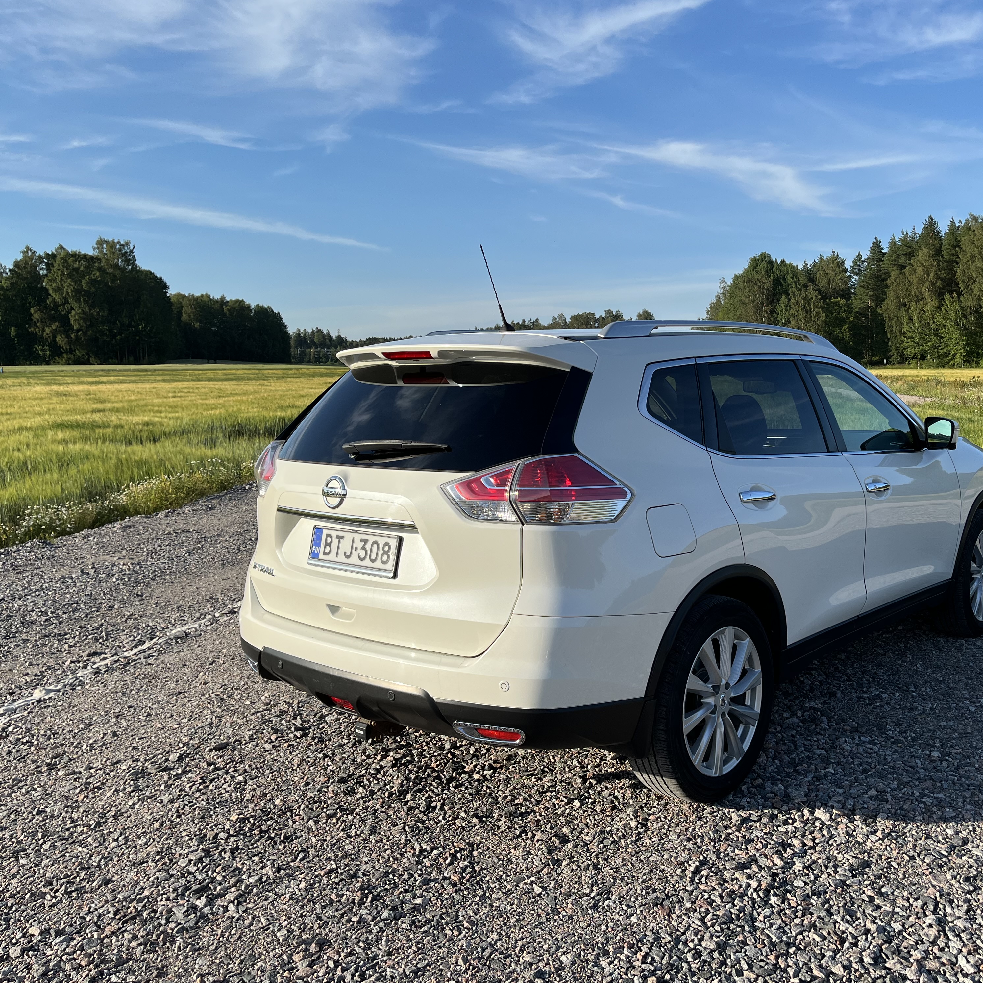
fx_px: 996
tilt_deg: -7.2
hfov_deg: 52.0
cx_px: 611
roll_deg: +1.0
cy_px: 496
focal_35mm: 31
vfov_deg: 52.5
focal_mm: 5.1
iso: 50
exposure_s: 1/2825
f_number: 1.6
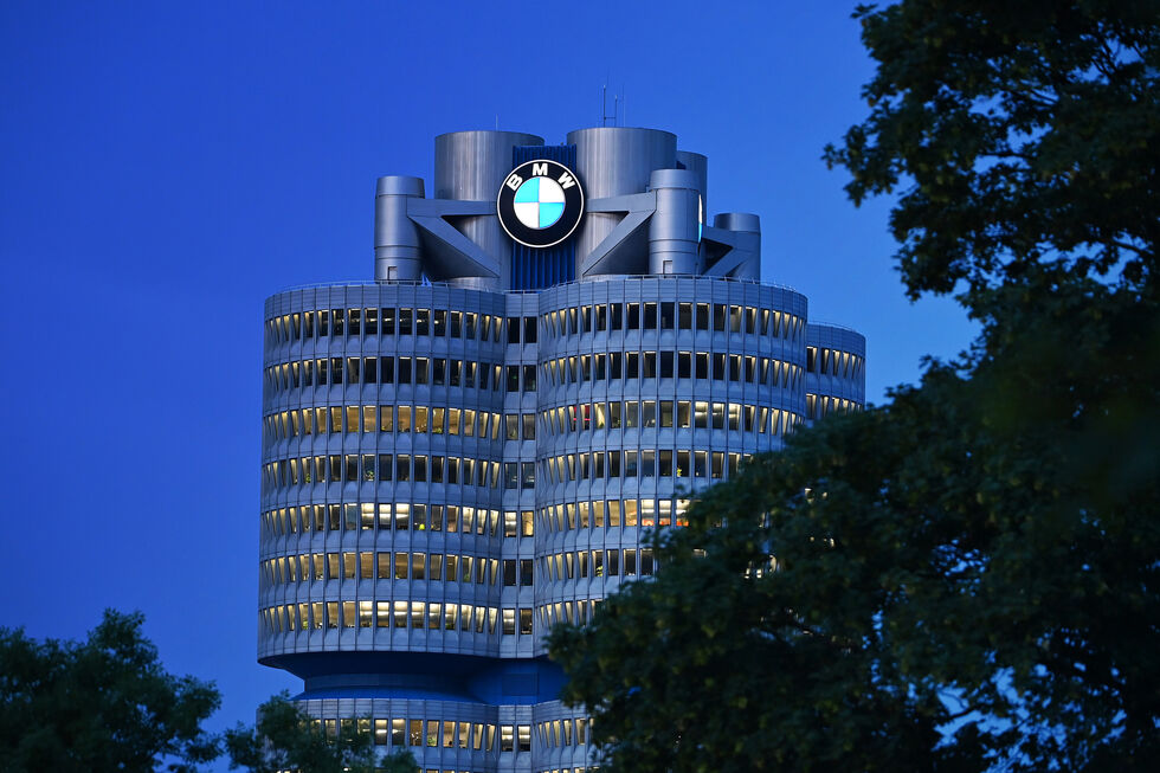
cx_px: 580
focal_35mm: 210
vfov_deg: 6.5
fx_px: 6765
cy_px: 386
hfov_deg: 9.8
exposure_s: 1/80
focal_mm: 210
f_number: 4
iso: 1800
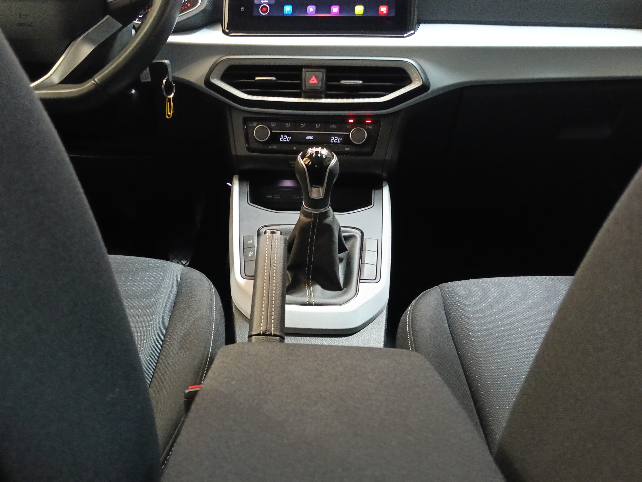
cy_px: 218
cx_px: 288
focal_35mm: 31
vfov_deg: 45.4
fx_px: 575
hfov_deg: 58.2
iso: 1250
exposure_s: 1/20
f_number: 16
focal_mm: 3.98
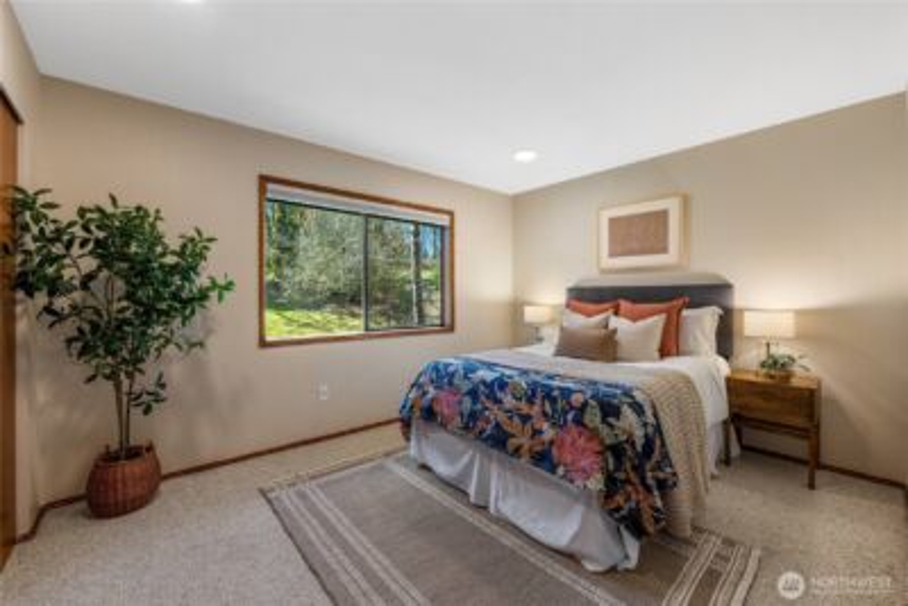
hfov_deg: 104.2
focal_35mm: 14
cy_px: 303
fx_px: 353
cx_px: 454
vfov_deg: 81.3
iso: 5000
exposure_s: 1/60
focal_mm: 14
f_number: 8
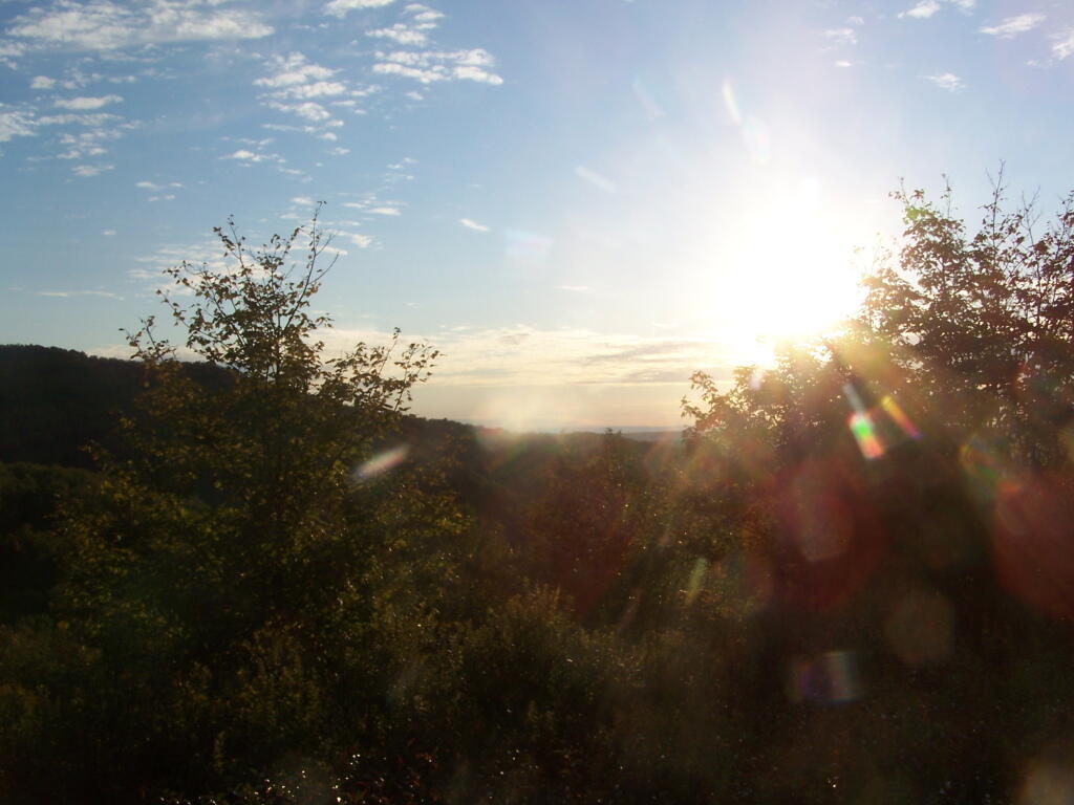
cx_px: 537
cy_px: 402
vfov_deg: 37.7
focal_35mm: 38
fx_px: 1179
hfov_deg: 49.0
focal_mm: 6.3
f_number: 5.6
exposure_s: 1/640
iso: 80
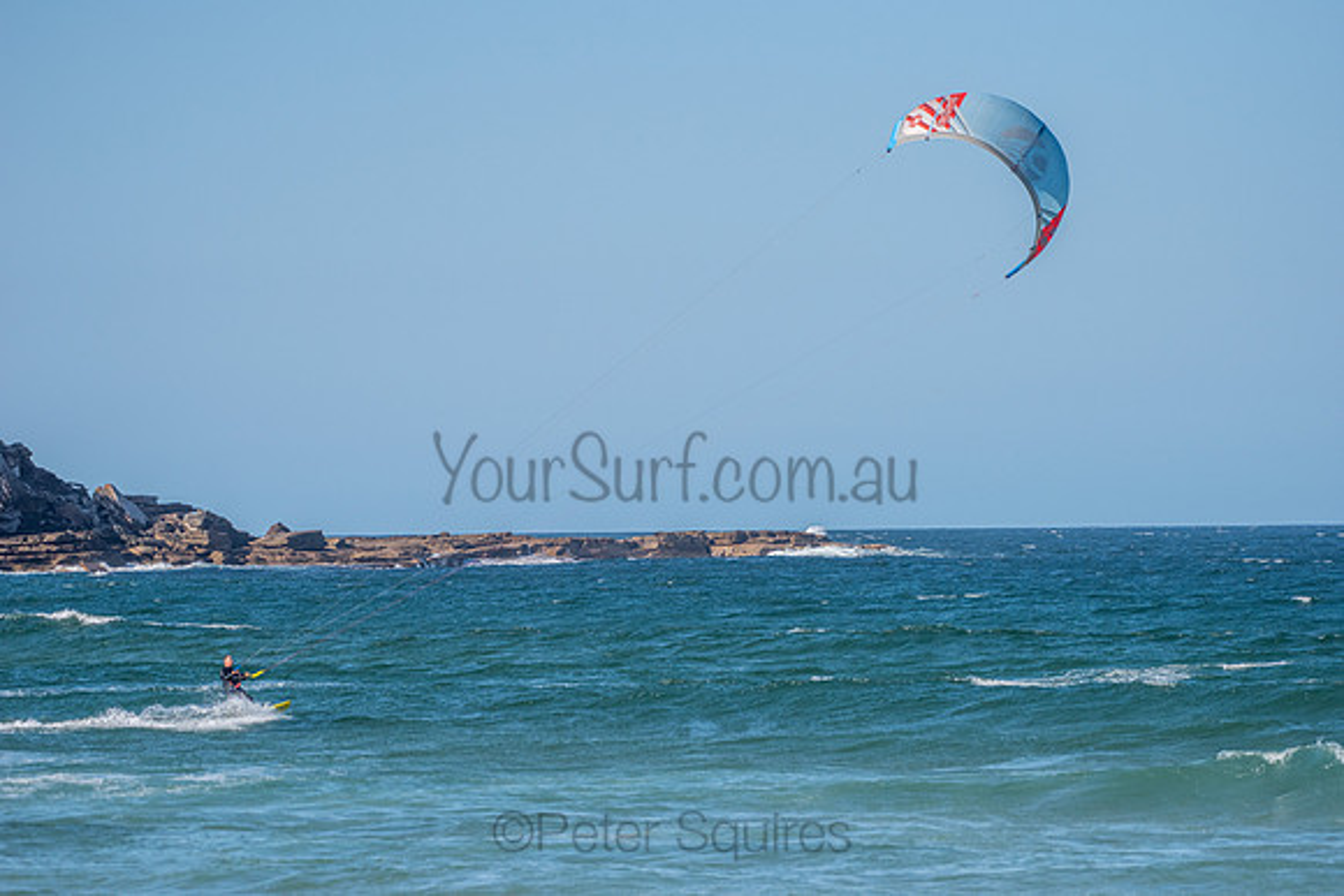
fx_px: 7468
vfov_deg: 6.9
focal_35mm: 200
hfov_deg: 10.3
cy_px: 448
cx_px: 672
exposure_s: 1/4000
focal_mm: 200
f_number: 5.6
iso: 500
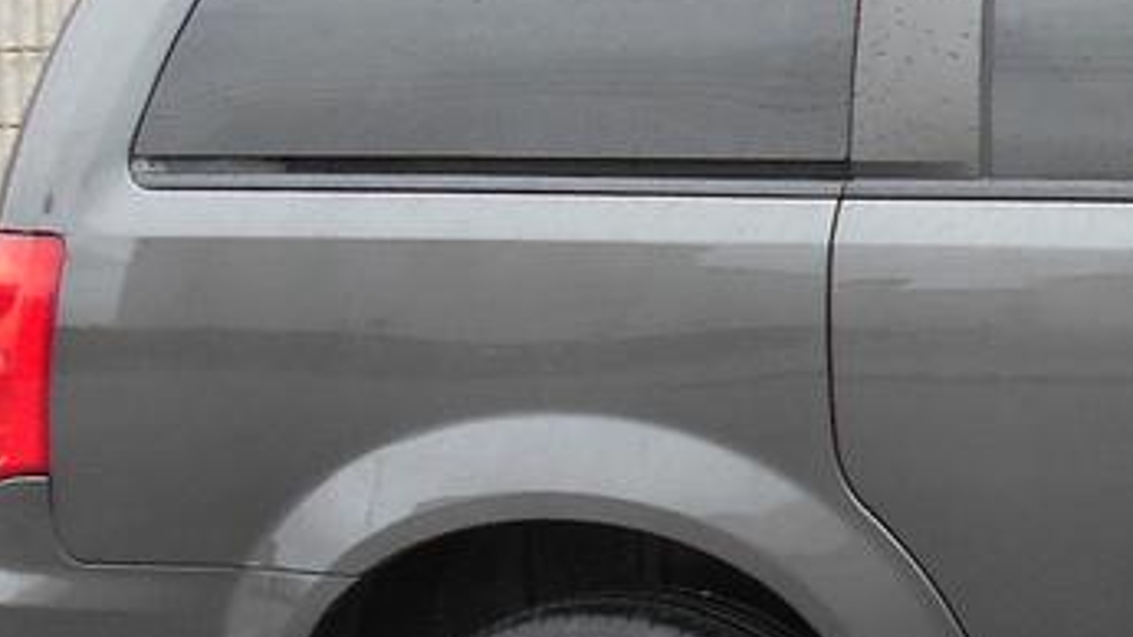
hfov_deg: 17.5
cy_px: 502
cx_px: 1862
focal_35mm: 105
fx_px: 3154
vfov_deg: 11.5
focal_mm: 4.6
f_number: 3.2
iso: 80
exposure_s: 1/100
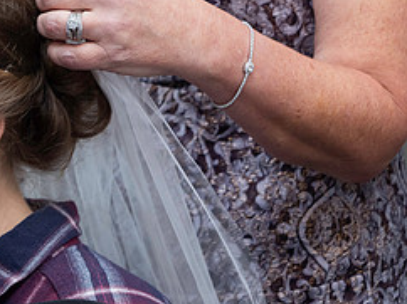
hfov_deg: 13.6
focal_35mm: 143
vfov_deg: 10.3
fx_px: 1680
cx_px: 7
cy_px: 51
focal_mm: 62
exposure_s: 1/200
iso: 640
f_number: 4.5
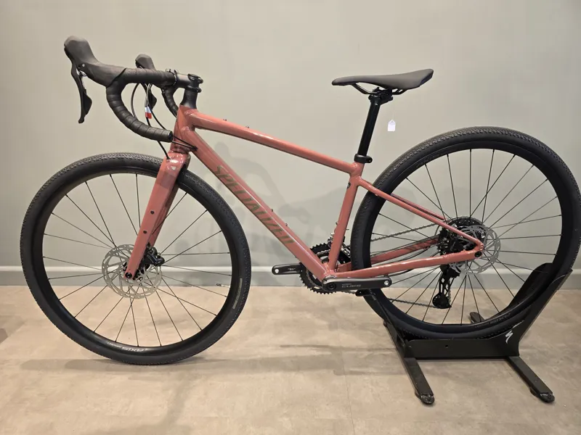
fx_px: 386
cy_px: 218
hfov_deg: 73.9
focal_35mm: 23
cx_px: 290
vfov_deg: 58.9
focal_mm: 6.3
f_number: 1.7
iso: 100
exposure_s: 1/50
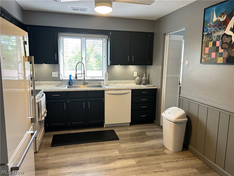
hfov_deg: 67.3
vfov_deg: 53.1
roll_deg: -1.0
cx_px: 117
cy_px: 88
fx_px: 176
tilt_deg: -7.8
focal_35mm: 26
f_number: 1.5
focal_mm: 5.7
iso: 125
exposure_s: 1/60
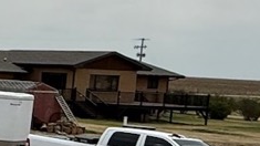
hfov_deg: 12.7
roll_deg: -3.0
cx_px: -446
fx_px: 717
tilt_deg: -3.7
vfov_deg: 11.6
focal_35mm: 104
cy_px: 97
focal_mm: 2.22
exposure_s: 1/4762
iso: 50
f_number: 2.2
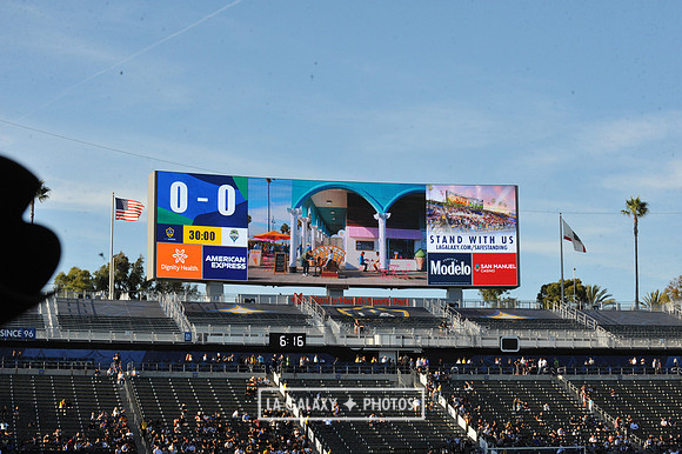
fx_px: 1515
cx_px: 341
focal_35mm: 80
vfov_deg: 17.0
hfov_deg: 25.4
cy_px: 227
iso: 1600
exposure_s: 1/1000
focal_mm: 80
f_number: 16
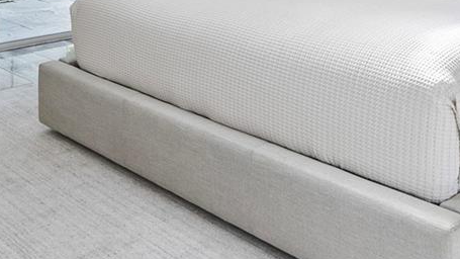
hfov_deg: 35.1
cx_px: 303
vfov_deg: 17.8
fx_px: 720
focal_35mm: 59
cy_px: -153
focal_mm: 16
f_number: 8
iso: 100
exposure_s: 1/2.5
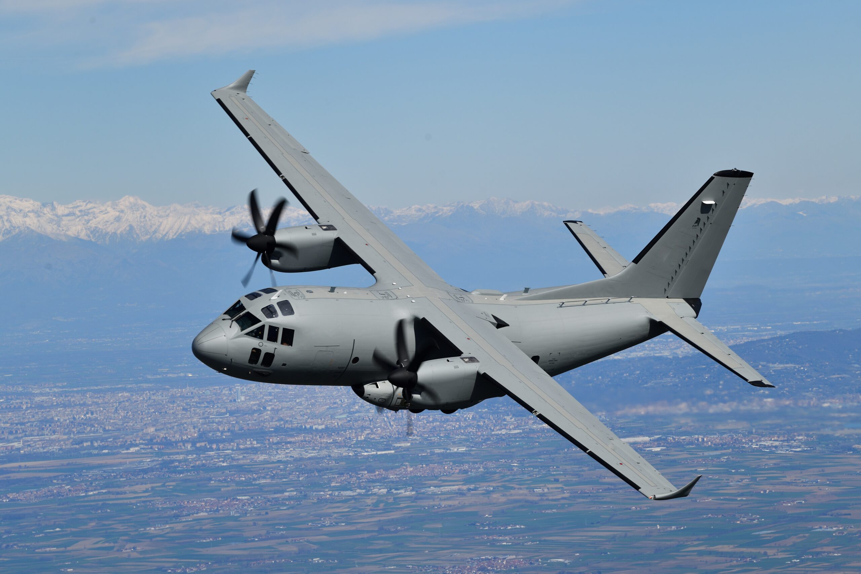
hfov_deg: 10.8
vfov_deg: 7.2
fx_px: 4544
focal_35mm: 190
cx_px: 430
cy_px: 287
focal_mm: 190
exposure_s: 1/500
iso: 100
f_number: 9
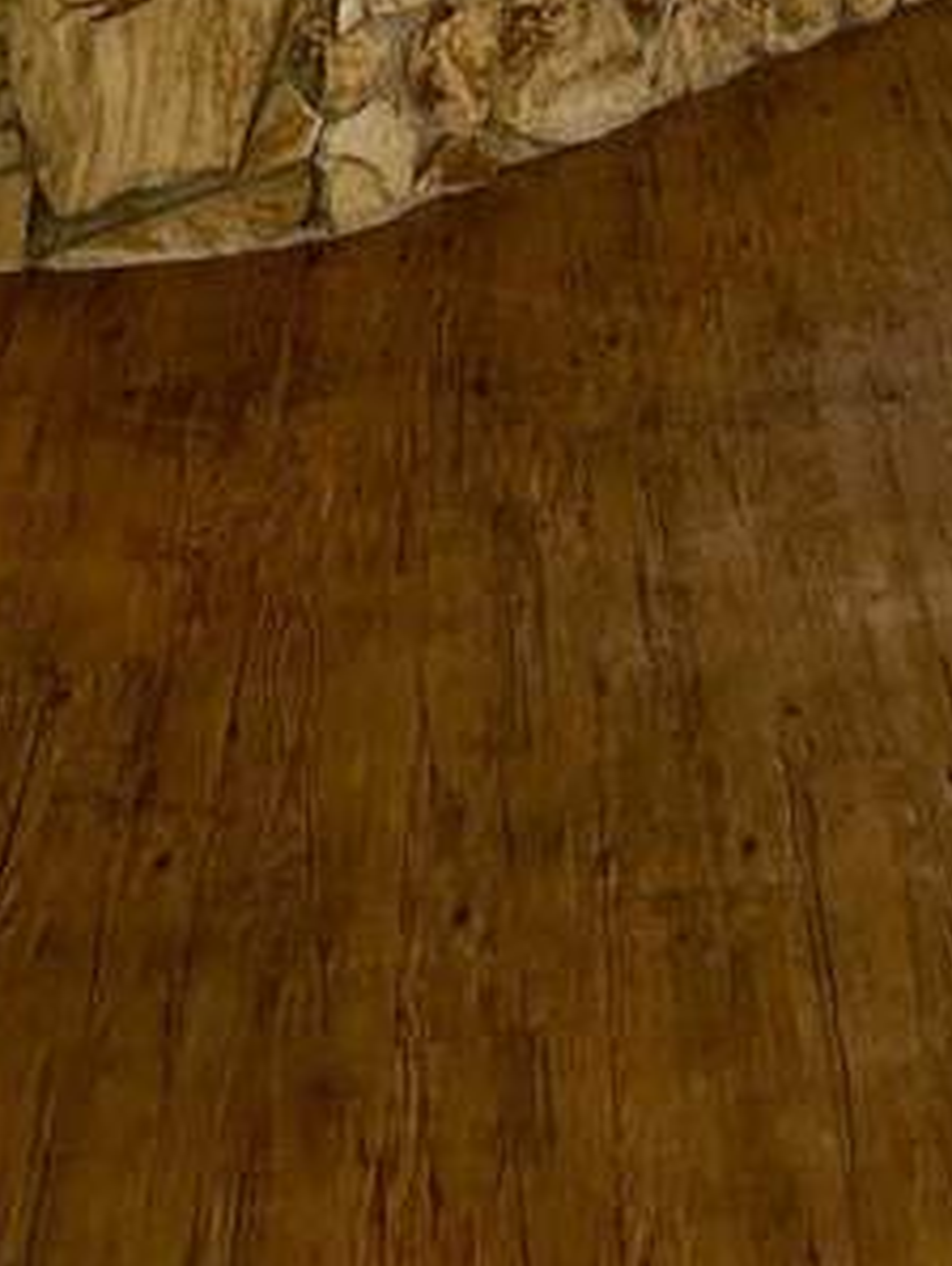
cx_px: 1517
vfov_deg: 17.9
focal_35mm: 93
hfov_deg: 14.6
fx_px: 3405
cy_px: -845
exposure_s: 1/60
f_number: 1.5
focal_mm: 5.7
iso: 160
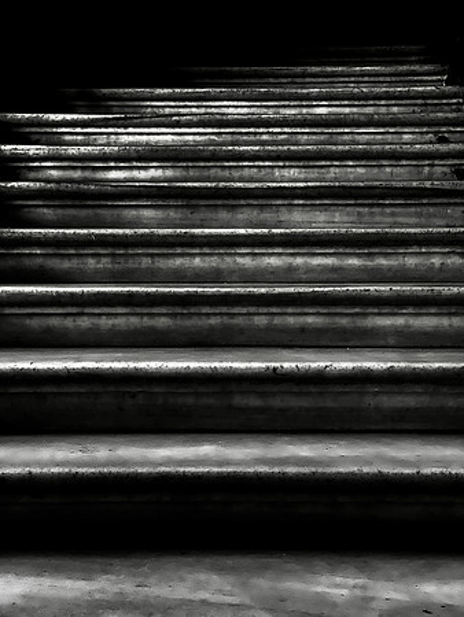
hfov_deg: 23.0
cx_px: 232
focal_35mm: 64
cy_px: 308
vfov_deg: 30.3
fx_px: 1143
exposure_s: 1/35
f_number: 2.2
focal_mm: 7.5
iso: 250
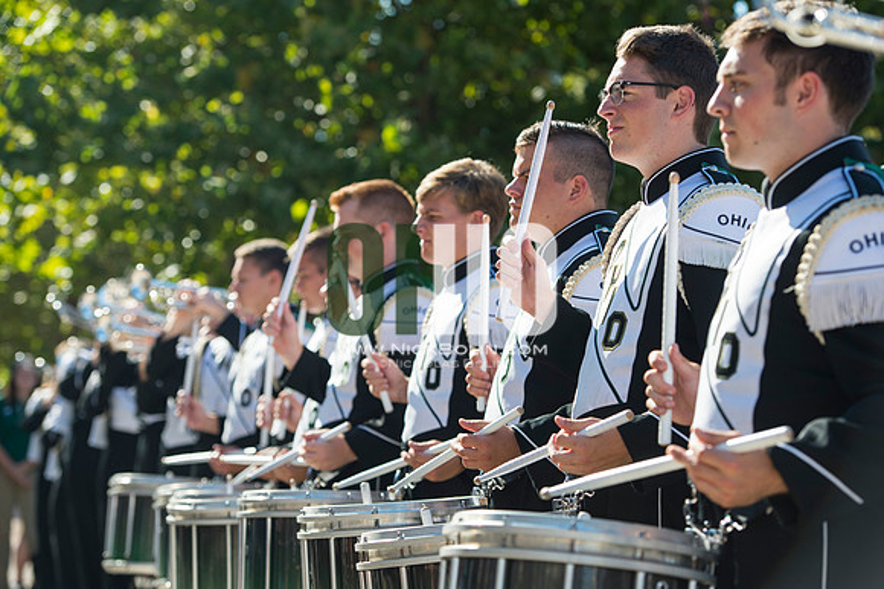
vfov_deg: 13.0
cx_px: 442
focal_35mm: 105
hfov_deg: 19.5
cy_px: 294
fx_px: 2577
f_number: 4.5
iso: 200
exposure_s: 1/1000
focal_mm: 105
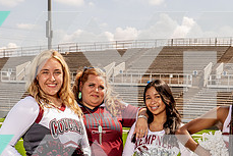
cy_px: 189
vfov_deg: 18.2
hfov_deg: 28.1
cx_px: 167
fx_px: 460
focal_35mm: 71
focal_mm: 28
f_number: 8
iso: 100
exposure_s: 1/250
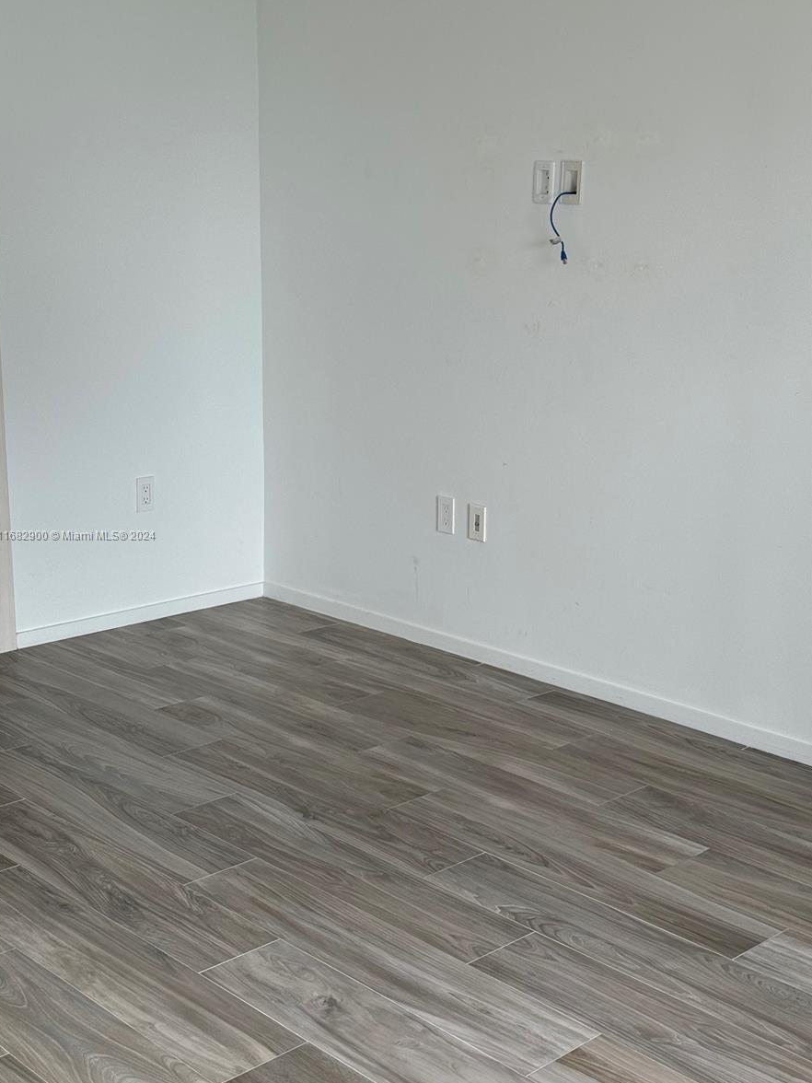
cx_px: 400
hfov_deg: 29.7
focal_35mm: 49
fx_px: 1533
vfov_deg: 38.9
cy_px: 536
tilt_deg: -14.2
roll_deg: -0.6
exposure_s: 1/235
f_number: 1.78
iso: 64
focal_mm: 6.76
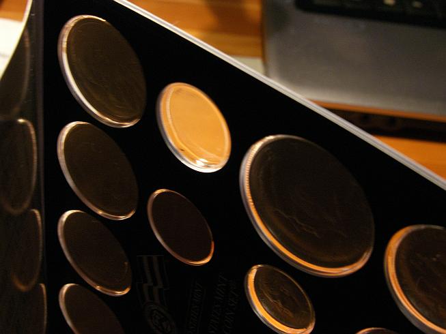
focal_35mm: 55
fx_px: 709
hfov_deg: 34.9
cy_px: 167
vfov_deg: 26.6
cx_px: 223
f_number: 7.1
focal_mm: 14.2
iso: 200
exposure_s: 1/15
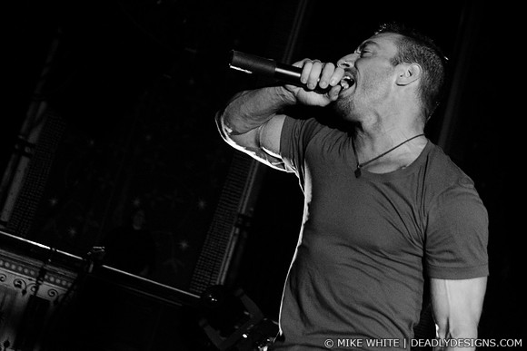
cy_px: 176
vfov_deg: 25.8
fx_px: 769
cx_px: 264
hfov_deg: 37.8
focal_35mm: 52
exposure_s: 1/80
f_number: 2.8
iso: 3200
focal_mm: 35
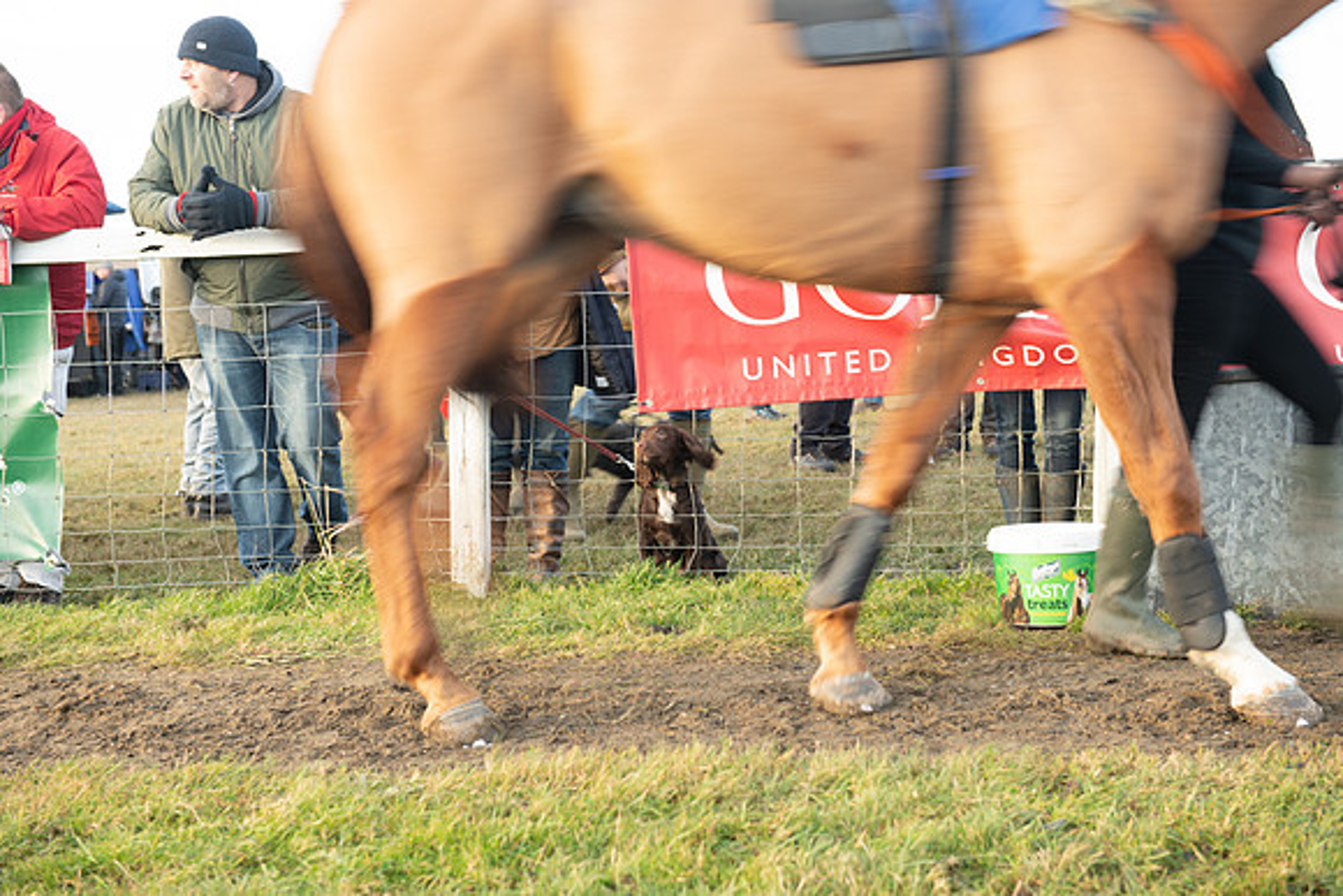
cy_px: 448
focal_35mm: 56
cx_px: 672
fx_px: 2090
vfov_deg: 24.2
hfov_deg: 35.6
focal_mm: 56
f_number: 5
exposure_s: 1/25
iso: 100
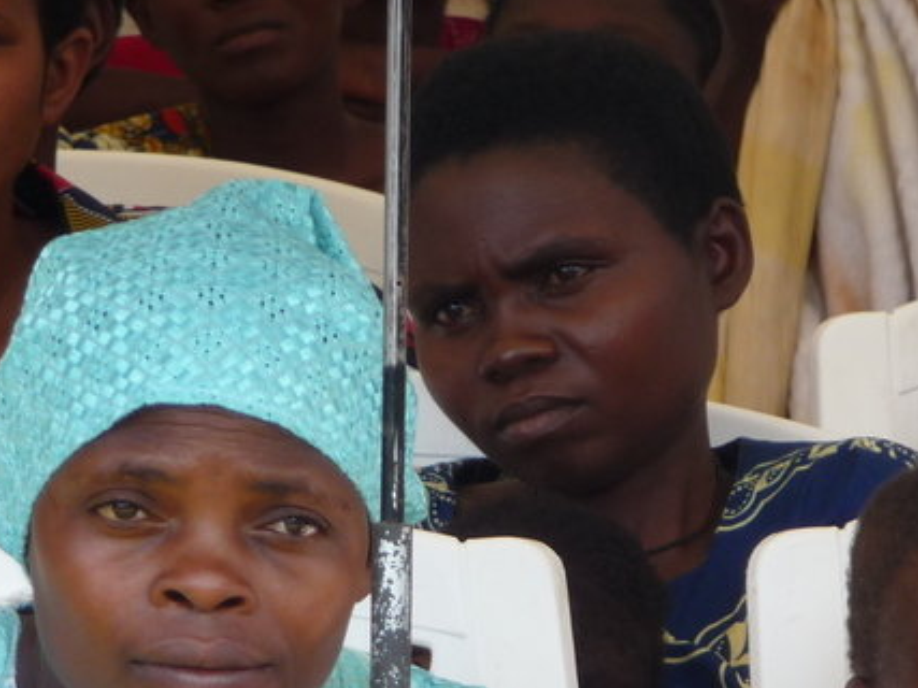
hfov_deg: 3.0
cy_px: 688
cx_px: 555
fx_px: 17790
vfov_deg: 2.2
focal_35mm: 671
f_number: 4.9
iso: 100
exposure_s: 1/125
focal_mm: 47
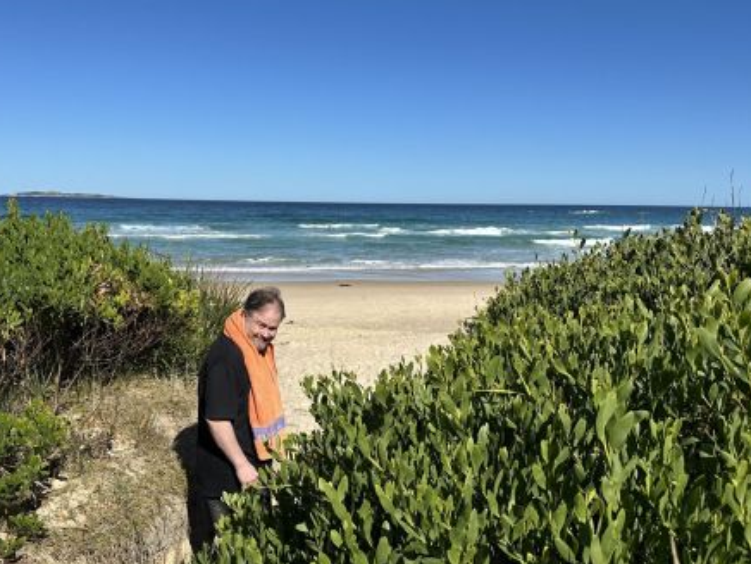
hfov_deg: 55.2
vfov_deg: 42.9
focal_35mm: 33
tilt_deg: -8.2
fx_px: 716
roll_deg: -1.5
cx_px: 327
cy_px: 291
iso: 80
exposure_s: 1/7042
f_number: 1.78
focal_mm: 6.86
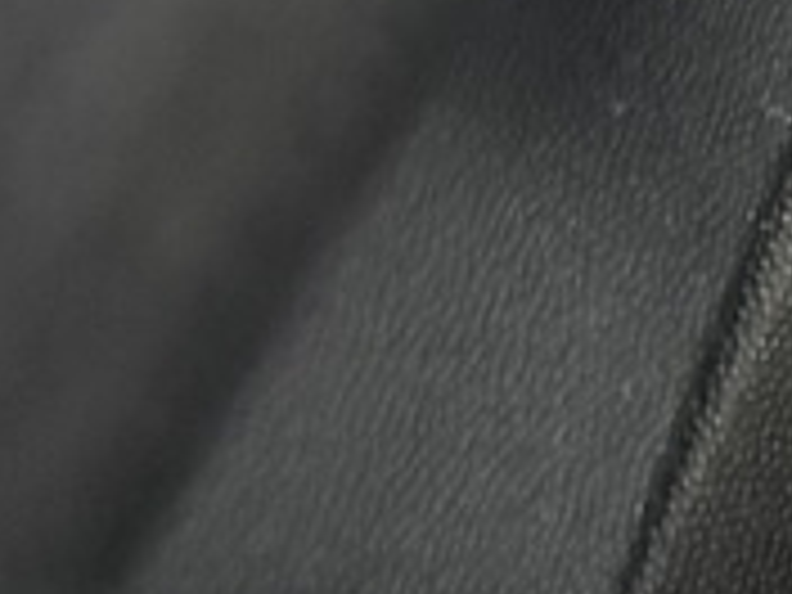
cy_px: 364
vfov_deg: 10.6
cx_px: 2250
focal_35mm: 140
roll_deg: +2.5
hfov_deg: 10.6
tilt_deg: -10.4
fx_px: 3203
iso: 1000
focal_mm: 6.76
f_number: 1.78
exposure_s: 1/36
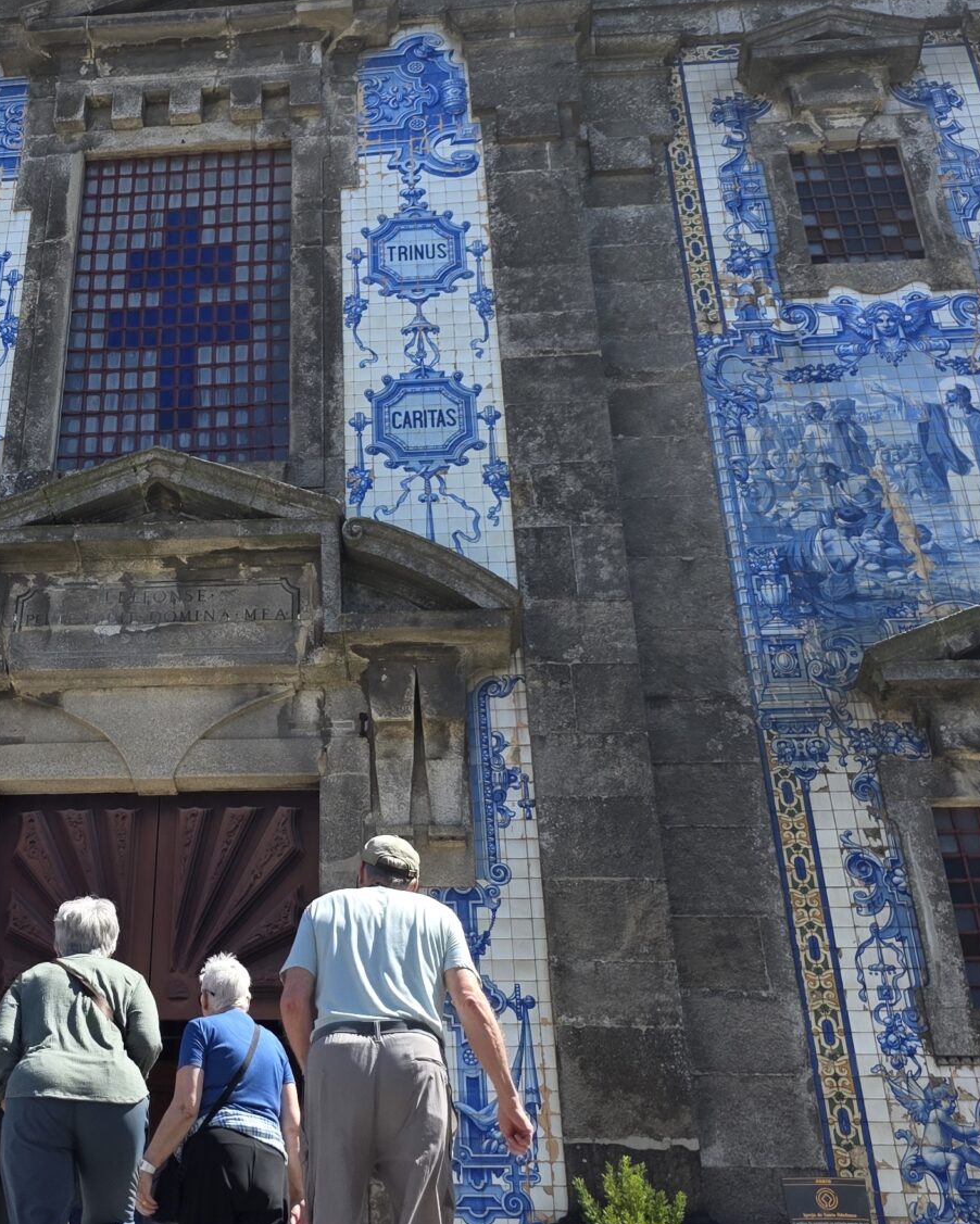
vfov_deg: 36.2
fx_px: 1849
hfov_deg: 28.8
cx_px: 152
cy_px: 379
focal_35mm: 51
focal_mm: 6.3
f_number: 1.7
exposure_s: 1/2835
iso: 80
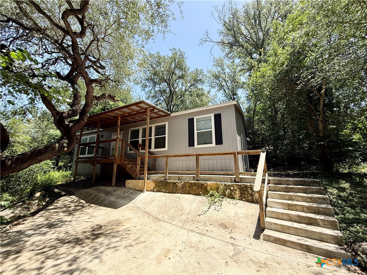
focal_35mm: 14
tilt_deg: +13.9
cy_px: 138
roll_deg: +0.0
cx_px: 184
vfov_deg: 85.7
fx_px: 148
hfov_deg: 102.1
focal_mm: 2.22
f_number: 2.2
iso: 64
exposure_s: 1/672
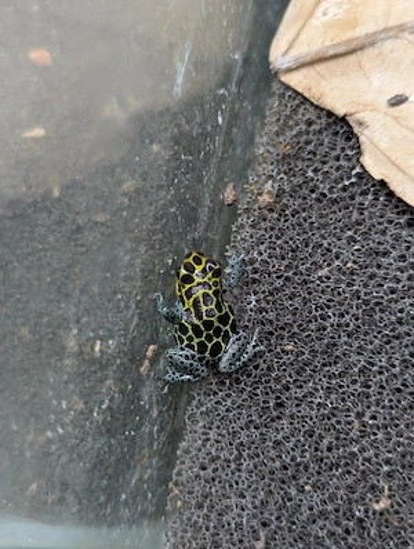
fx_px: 763
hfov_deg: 30.4
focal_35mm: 48
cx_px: 207
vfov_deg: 39.6
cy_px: 274
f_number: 1.85
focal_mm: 6.81
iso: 113
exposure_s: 1/99.9
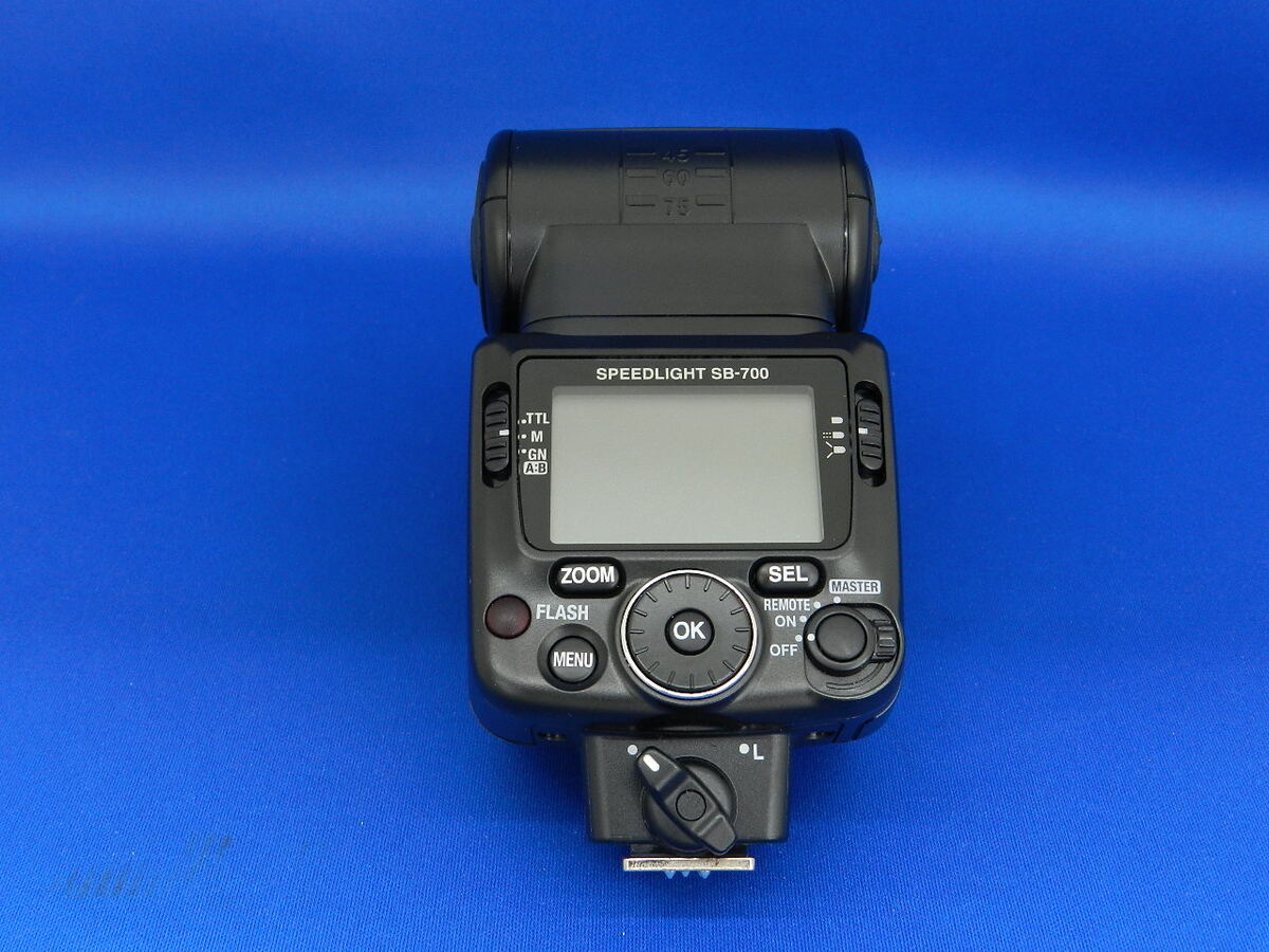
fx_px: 1393
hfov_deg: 49.0
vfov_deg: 37.7
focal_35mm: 38
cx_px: 634
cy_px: 476
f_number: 4
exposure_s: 1/30
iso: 280
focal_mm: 6.7
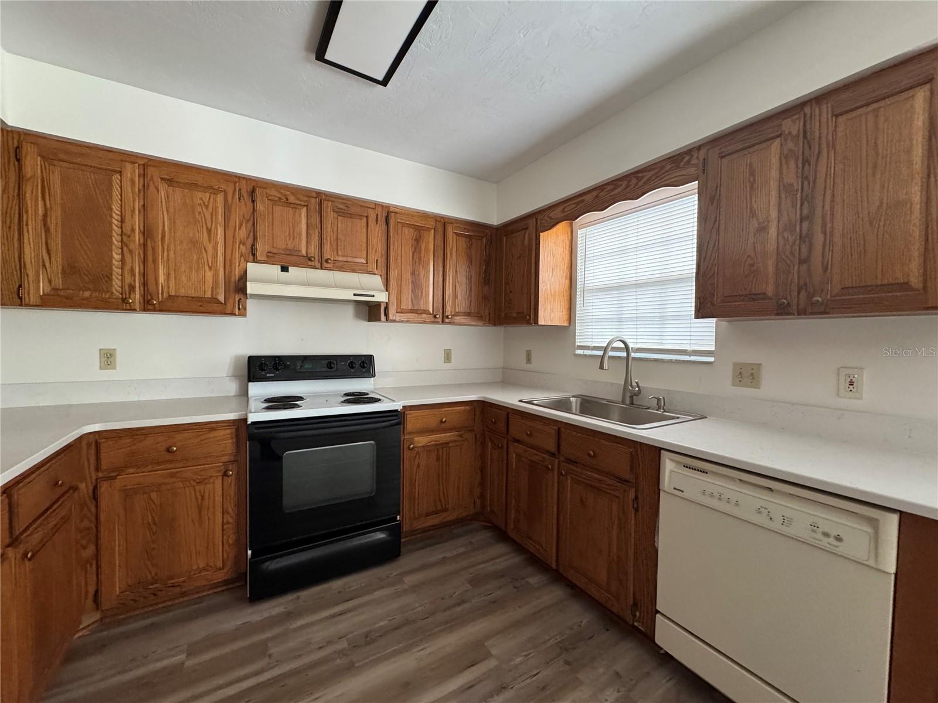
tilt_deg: -2.3
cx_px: 469
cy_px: 352
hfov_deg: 102.1
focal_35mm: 14
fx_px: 379
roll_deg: -0.3
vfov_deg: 85.7
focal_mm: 2.22
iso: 320
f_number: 2.2
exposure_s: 1/63
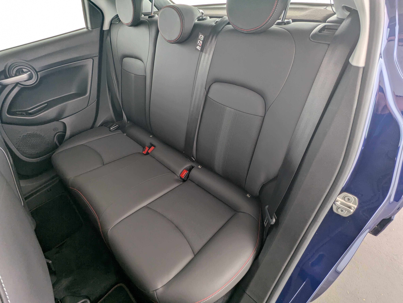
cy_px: 152
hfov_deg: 94.4
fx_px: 187
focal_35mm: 16
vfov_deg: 78.2
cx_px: 202
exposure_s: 1/38.2
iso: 88
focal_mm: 2.35
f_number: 2.2
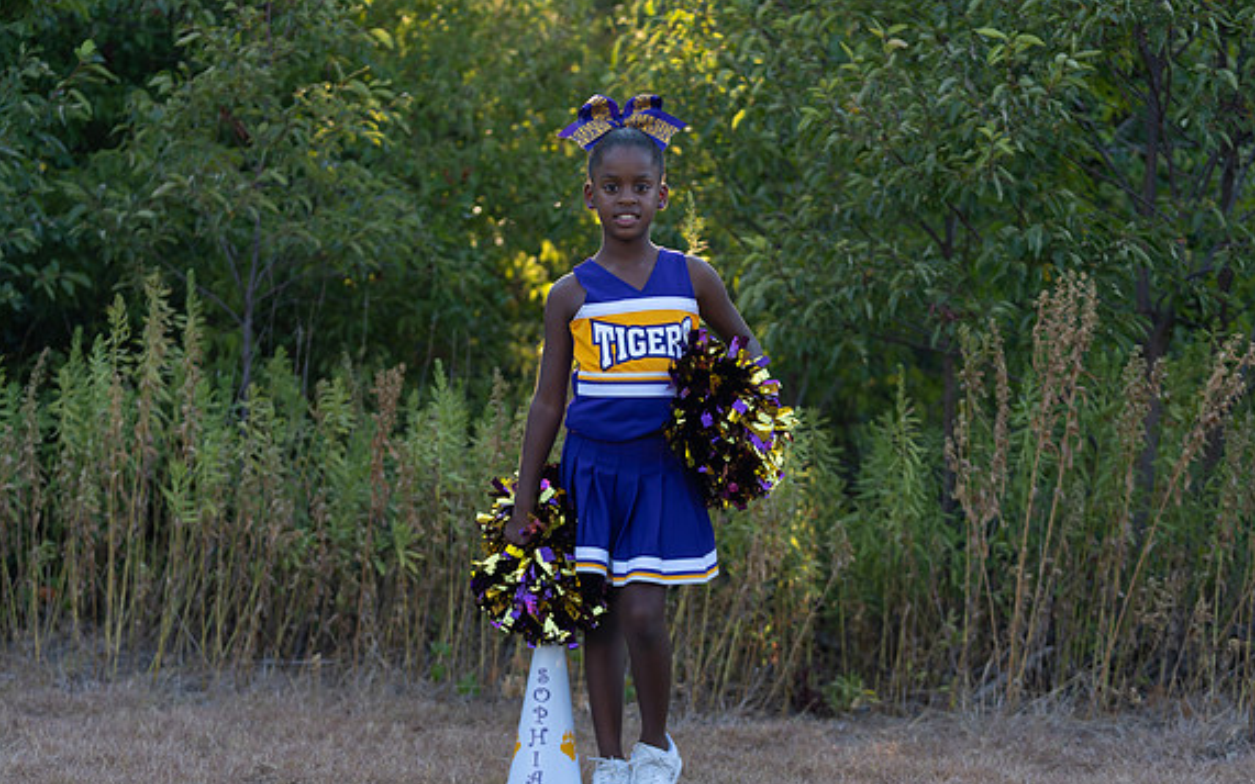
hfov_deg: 25.5
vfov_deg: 16.1
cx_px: 624
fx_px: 2771
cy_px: 434
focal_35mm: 81
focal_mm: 70
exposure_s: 1/320
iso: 125
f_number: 2.8
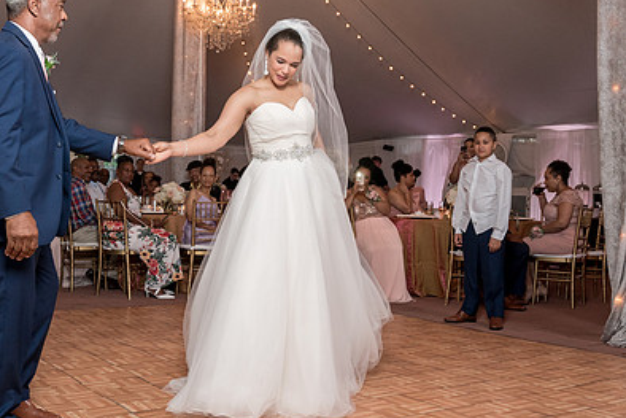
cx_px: 243
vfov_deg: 30.5
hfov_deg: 44.2
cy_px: 185
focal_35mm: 44
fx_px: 765
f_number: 4
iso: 2000
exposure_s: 1/200
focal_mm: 24
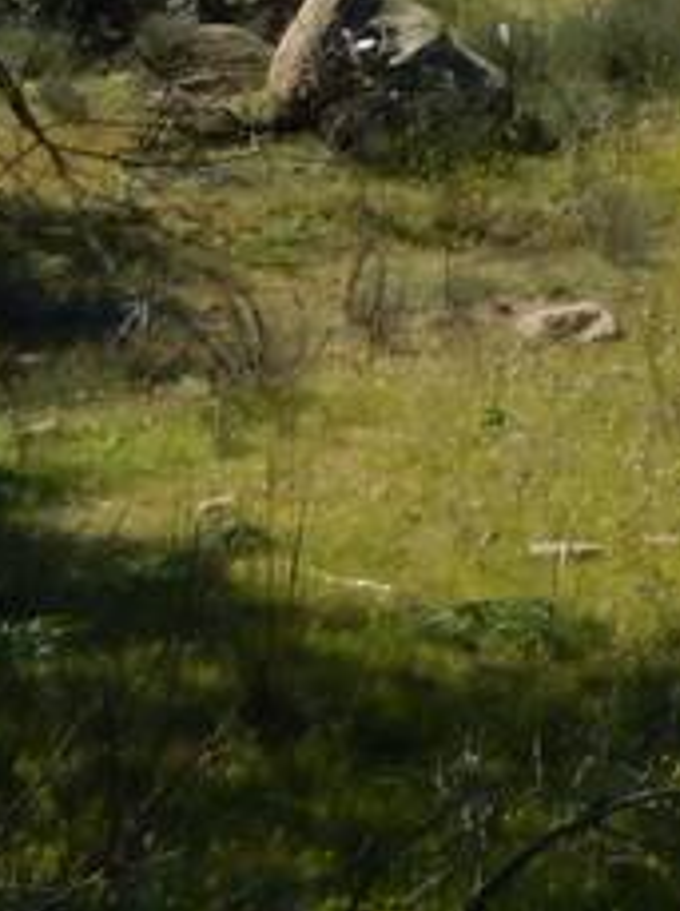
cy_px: -676
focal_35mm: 140
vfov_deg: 12.9
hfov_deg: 9.5
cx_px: 1567
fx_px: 3677
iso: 125
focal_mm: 4.5
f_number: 3.4
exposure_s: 1/1250
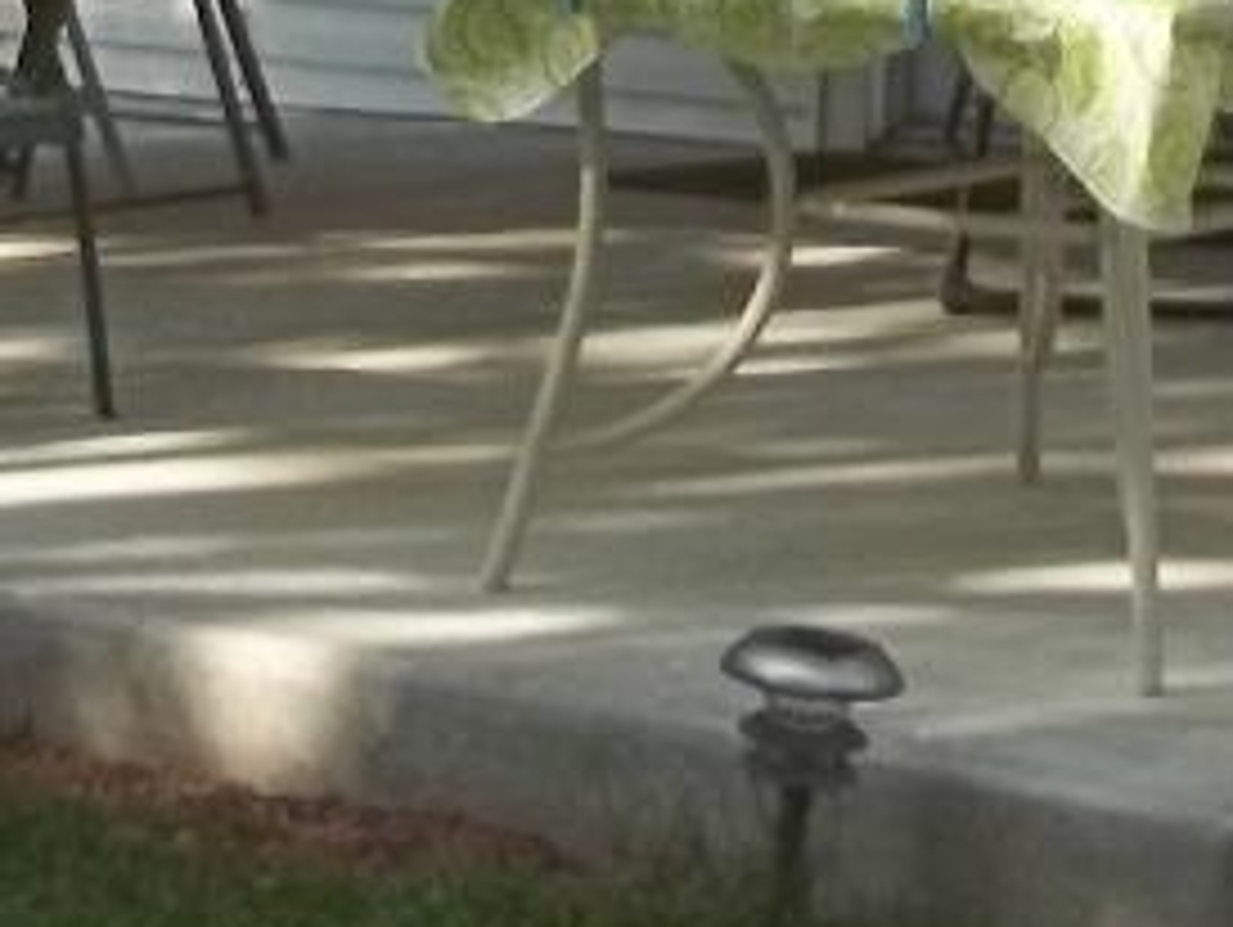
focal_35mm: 189
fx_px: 6738
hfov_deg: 10.4
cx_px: 972
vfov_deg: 7.5
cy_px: -976
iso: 64
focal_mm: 6.5
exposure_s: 1/500
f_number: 3.1
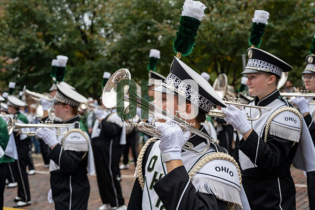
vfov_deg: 29.9
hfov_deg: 43.6
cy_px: 105
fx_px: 394
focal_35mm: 45
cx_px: 158
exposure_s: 1/1600
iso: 640
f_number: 4
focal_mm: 45
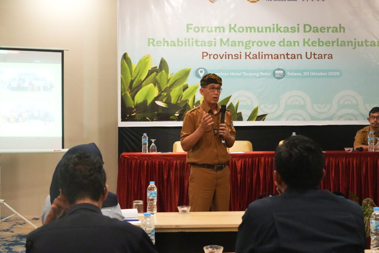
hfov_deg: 43.6
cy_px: 126
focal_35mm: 45
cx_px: 190
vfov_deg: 29.9
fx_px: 474
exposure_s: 1/100
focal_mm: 45
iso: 25600
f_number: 6.3
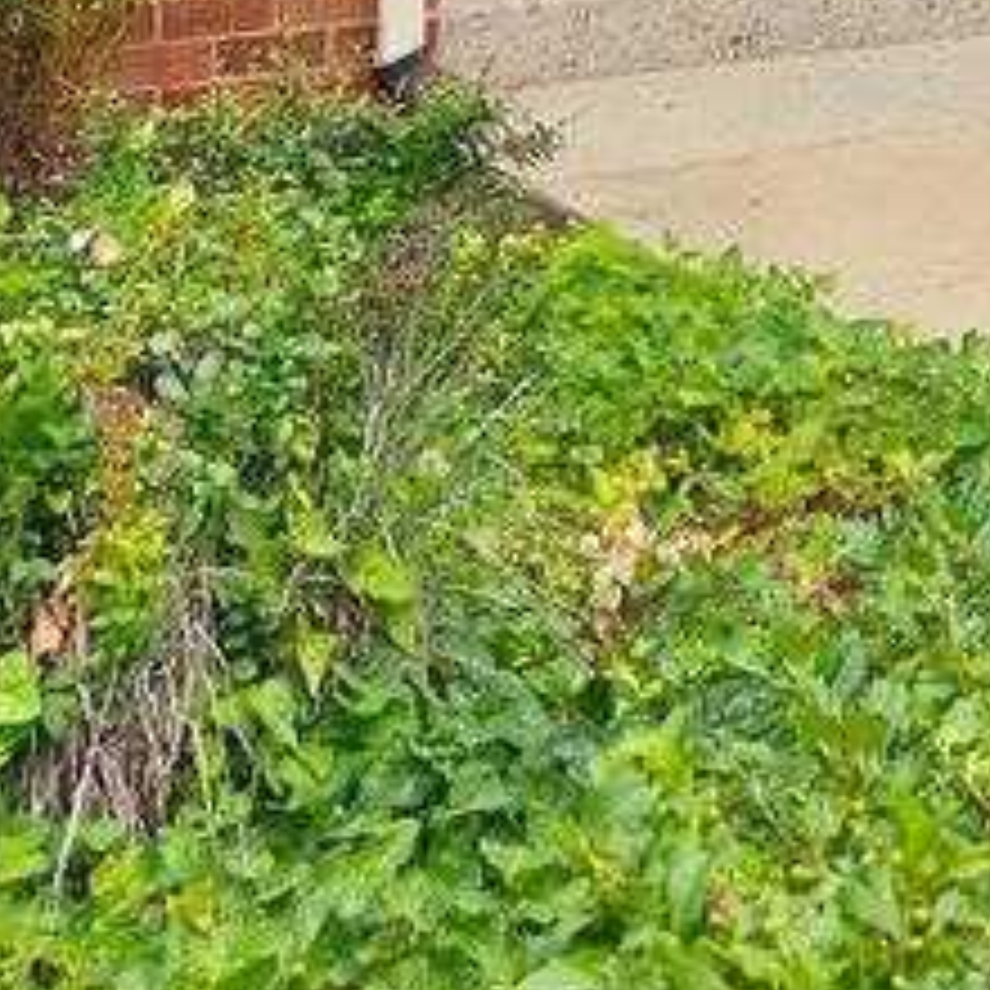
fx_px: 4303
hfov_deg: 11.7
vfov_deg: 11.6
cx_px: 2038
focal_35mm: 133
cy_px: -1094
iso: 50
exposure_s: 1/2000
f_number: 1.7
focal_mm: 6.3
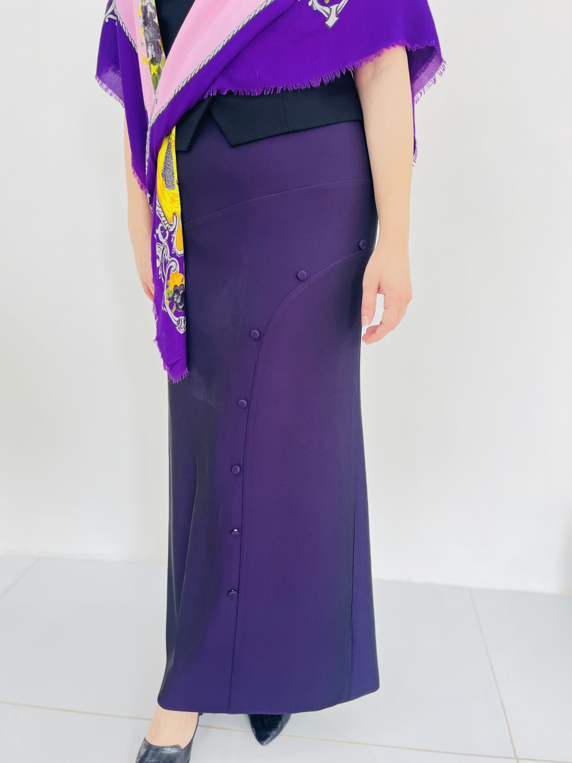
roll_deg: +1.4
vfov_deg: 67.3
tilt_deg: -13.7
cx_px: 286
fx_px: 573
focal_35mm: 26
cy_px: 382
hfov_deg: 53.1
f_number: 1.6
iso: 125
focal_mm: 5.1
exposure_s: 1/121
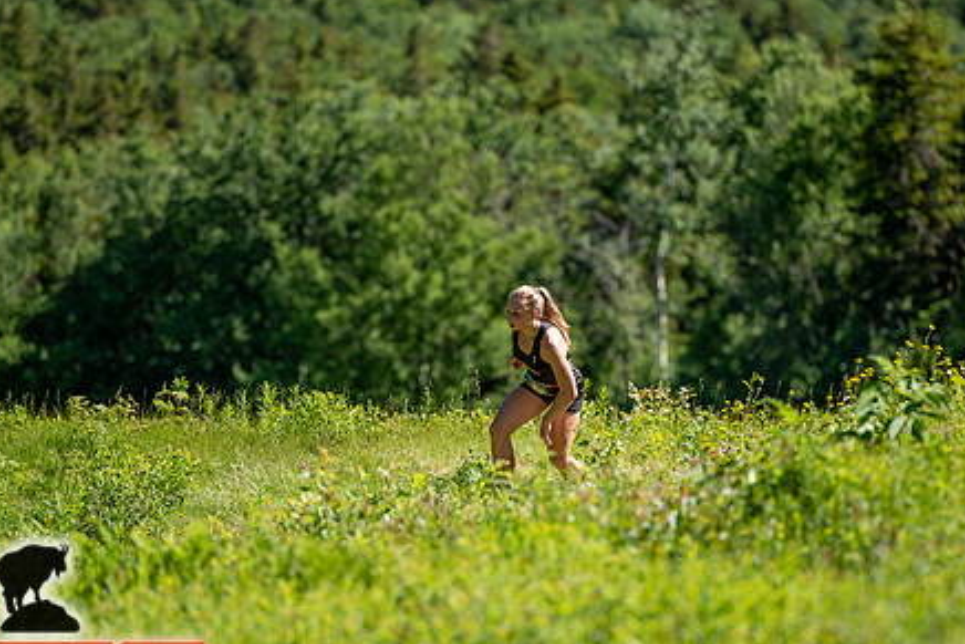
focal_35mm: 266
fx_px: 7132
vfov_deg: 5.2
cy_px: 366
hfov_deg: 7.7
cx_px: 474
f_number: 3.5
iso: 100
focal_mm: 200
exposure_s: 1/800
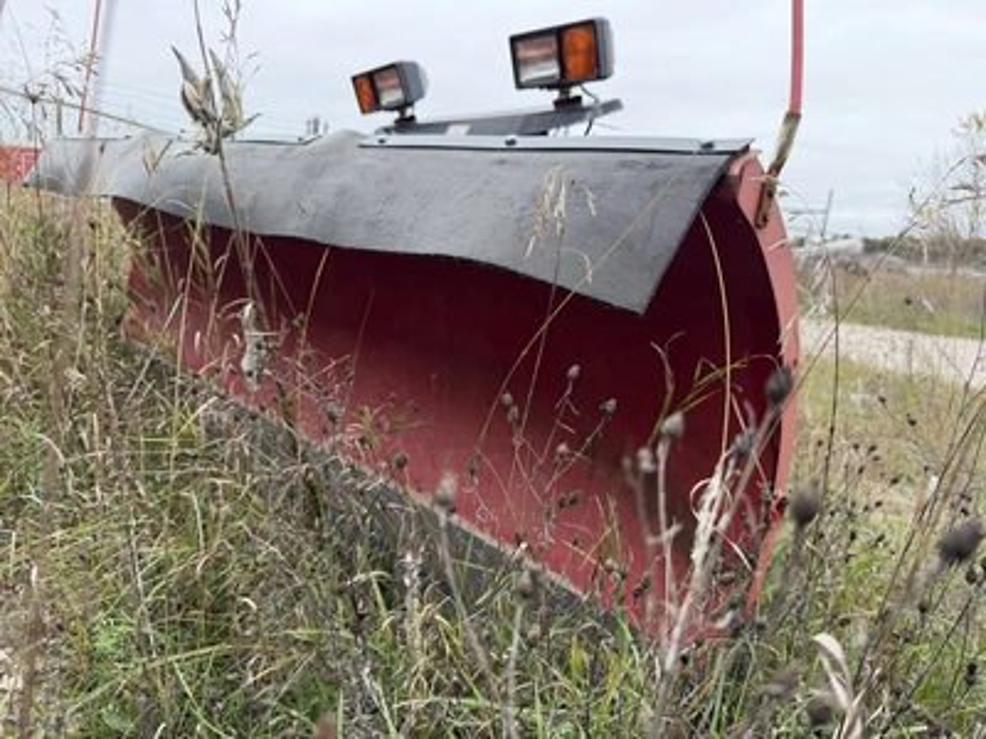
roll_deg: -3.8
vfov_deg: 56.8
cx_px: 493
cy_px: 370
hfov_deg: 71.6
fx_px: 684
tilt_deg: -9.0
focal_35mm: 24
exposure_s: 1/414
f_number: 1.78
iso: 100
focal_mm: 6.76
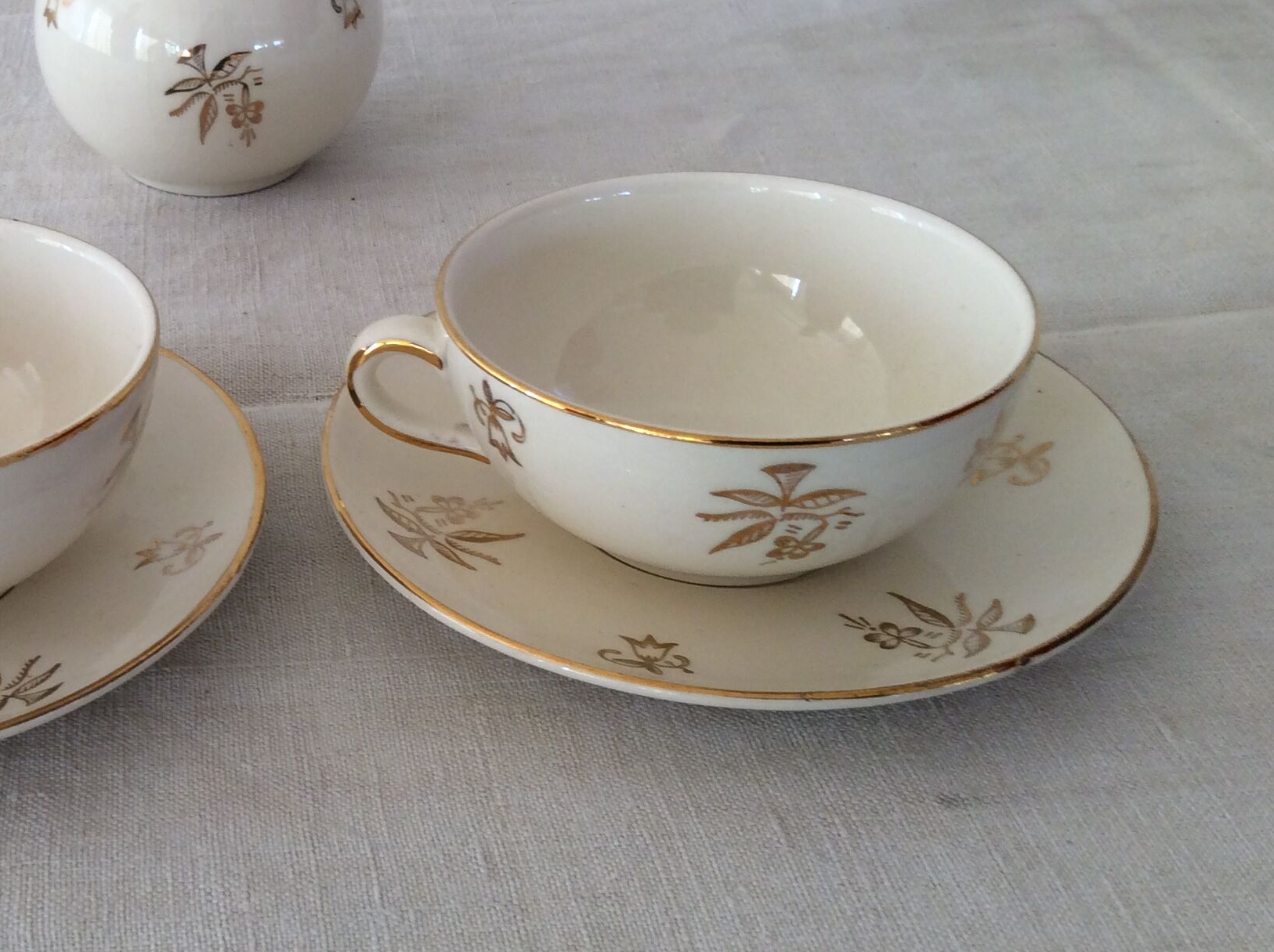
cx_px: 274
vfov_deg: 28.4
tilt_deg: -31.2
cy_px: 382
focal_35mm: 51
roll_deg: +2.4
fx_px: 1875
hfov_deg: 36.4
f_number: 2.4
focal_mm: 3.3
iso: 32
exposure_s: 1/50
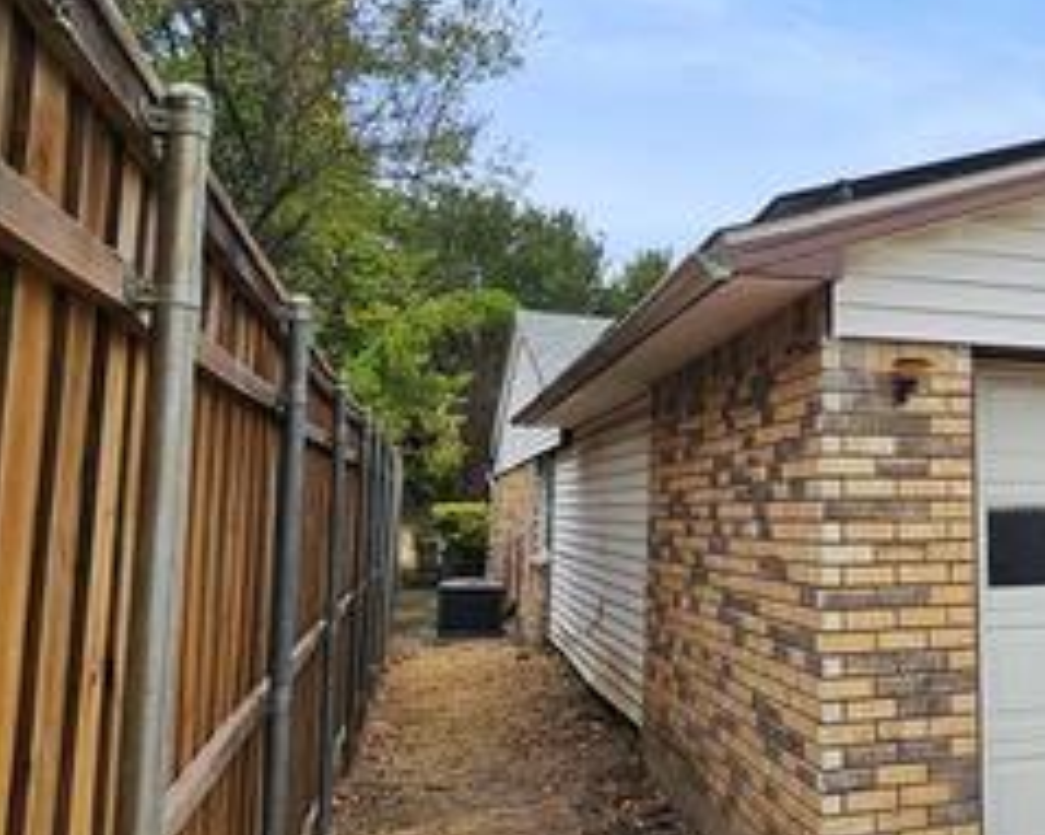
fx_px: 1051
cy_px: 376
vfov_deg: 43.3
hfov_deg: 48.6
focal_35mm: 34
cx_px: 892
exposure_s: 1/1509
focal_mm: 2.2
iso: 50
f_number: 2.2
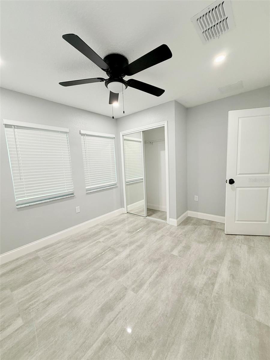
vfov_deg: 102.1
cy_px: 180
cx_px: 135
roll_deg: +2.8
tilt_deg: -7.0
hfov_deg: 85.7
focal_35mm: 14
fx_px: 146
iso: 320
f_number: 2.2
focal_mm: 2.22
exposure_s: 1/120
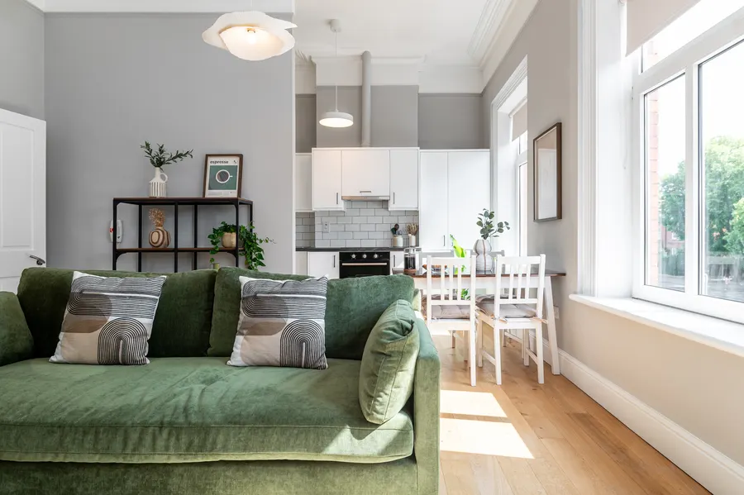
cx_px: 372
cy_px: 248
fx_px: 392
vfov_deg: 64.5
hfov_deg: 86.9
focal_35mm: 19
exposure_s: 1/200
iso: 400
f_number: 6.3
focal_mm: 19
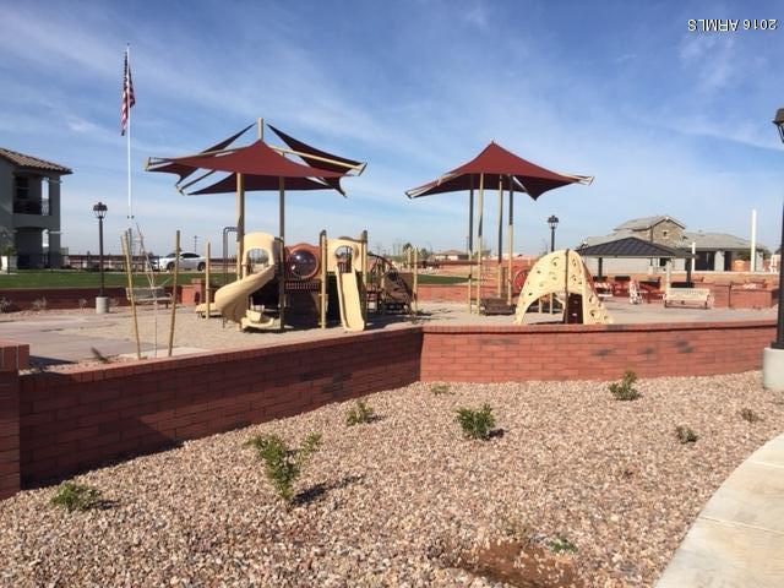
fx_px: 657
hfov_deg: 61.7
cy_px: 294
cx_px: 392
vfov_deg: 48.2
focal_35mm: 29
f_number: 2.2
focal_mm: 4.15
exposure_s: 1/2825
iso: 32
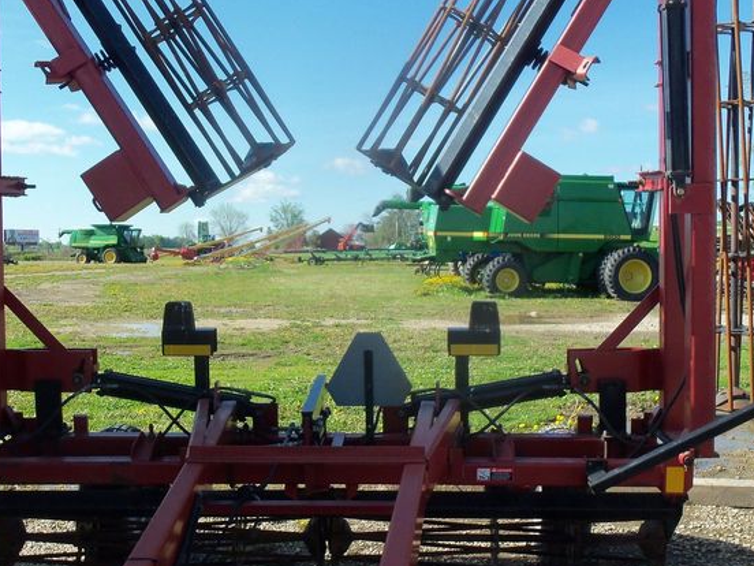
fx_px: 915
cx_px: 378
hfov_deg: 44.8
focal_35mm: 42
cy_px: 252
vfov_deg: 34.3
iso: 80
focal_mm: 5.2
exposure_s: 1/640
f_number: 3.4
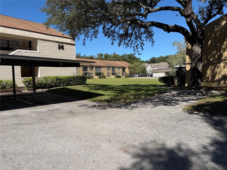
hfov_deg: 71.6
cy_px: 85
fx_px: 157
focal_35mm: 24
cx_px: 114
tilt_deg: -4.5
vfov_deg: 56.8
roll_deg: +0.8
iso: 80
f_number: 1.78
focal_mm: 6.76
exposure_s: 1/4975
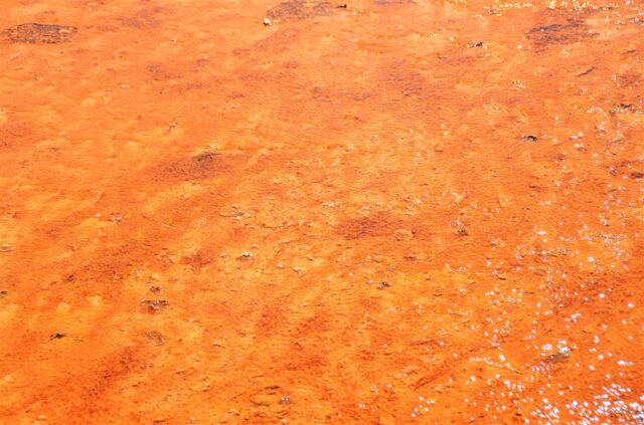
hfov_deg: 22.0
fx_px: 1659
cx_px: 322
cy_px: 212
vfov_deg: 14.6
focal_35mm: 93
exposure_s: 1/1000
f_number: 8
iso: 200
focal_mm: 62
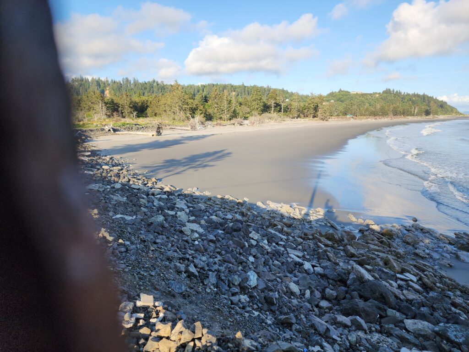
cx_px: 234
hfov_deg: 73.9
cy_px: 176
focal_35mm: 23
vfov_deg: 58.9
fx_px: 312
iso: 12
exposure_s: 1/437
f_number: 1.8
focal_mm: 6.4
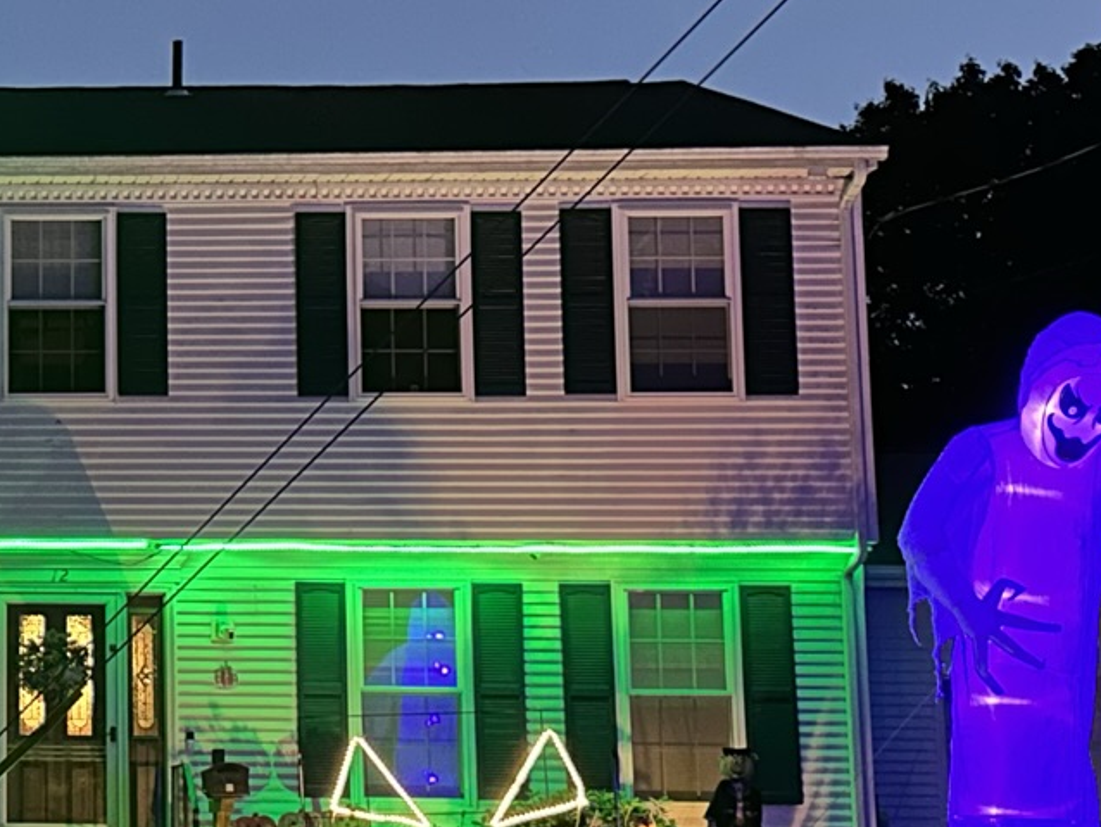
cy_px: 497
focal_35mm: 77
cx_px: -150
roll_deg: -0.5
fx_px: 2450
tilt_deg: +6.4
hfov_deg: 23.5
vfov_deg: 19.1
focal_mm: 6.86
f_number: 1.78
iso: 2000
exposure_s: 1/29
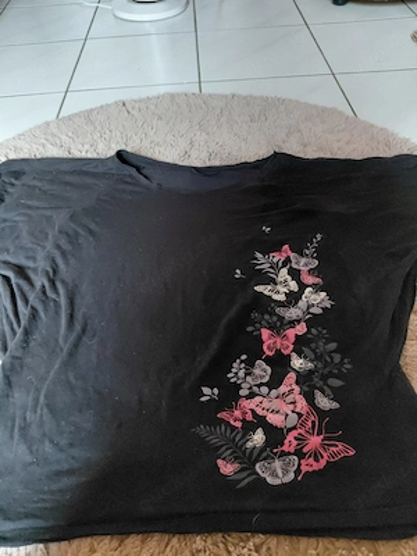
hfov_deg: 54.9
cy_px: 278
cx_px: 208
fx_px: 402
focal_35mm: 25
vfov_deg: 69.4
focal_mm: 4.69
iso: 800
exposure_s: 1/25.1
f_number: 1.8
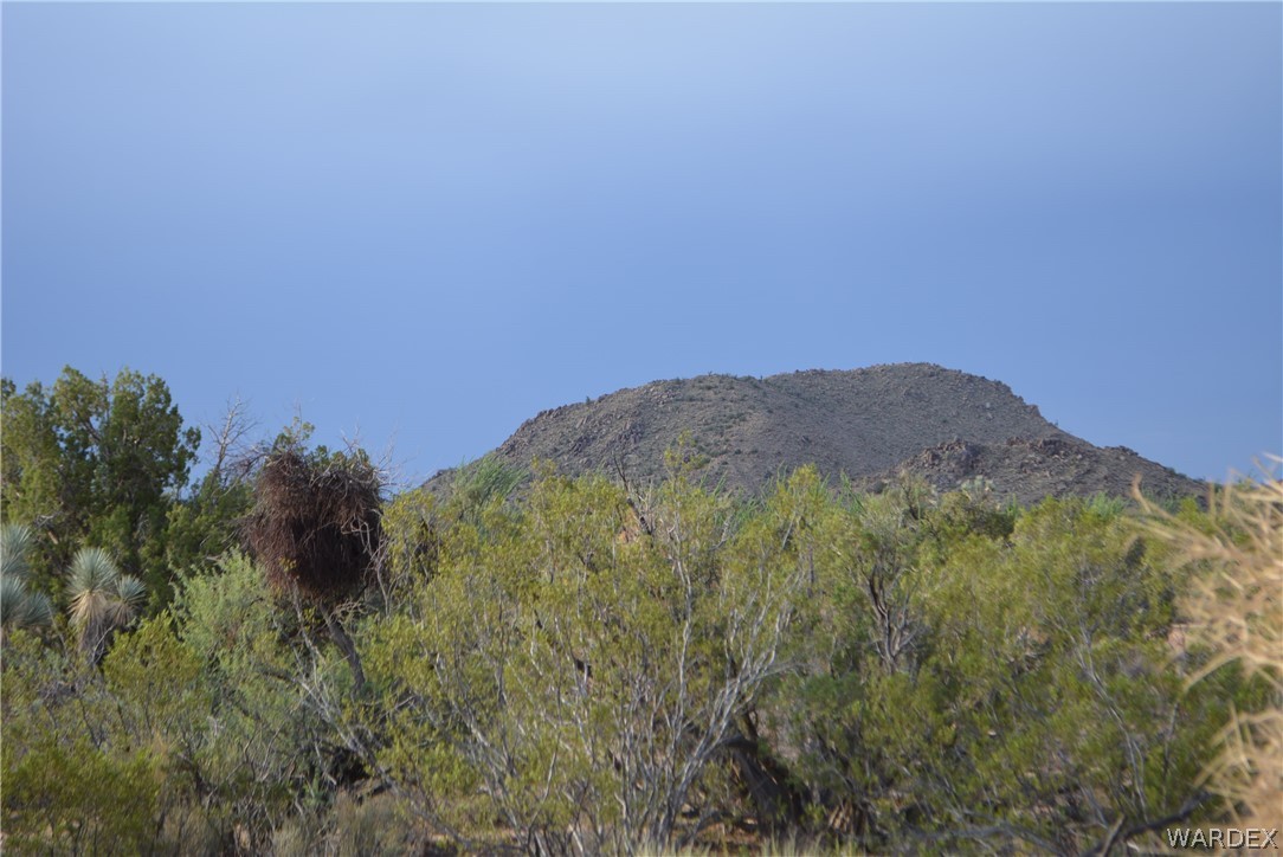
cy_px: 428
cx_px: 642
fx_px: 2942
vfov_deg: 16.6
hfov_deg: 24.6
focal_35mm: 82
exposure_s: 1/160
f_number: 6.3
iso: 200
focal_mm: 55
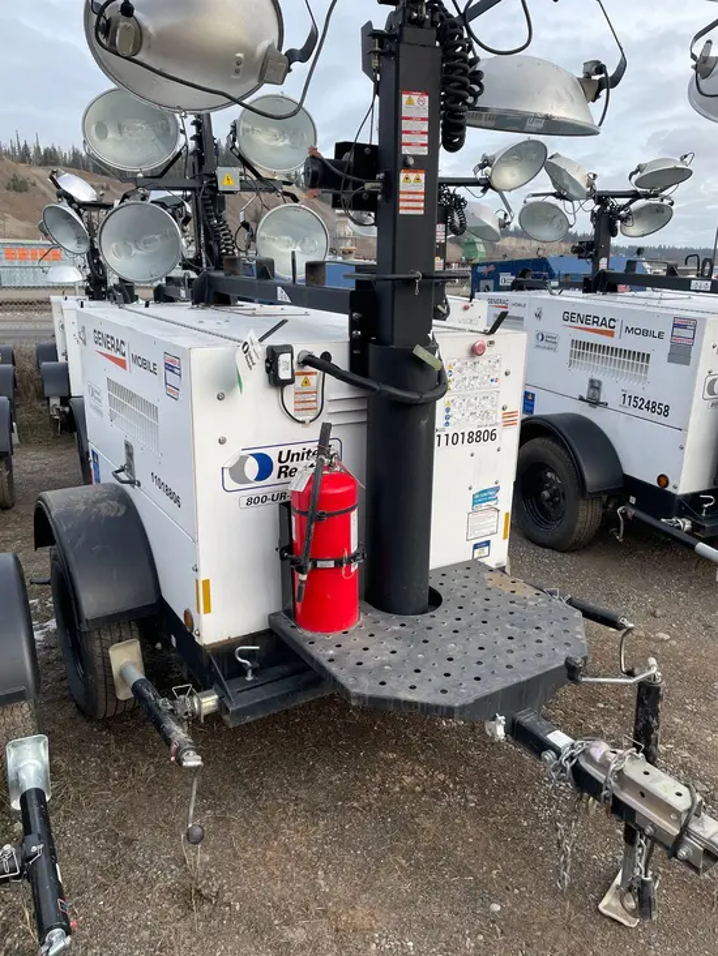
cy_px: 478
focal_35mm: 26
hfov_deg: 53.1
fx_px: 719
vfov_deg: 67.3
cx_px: 359
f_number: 1.6
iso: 50
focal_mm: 4.2
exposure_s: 1/1135
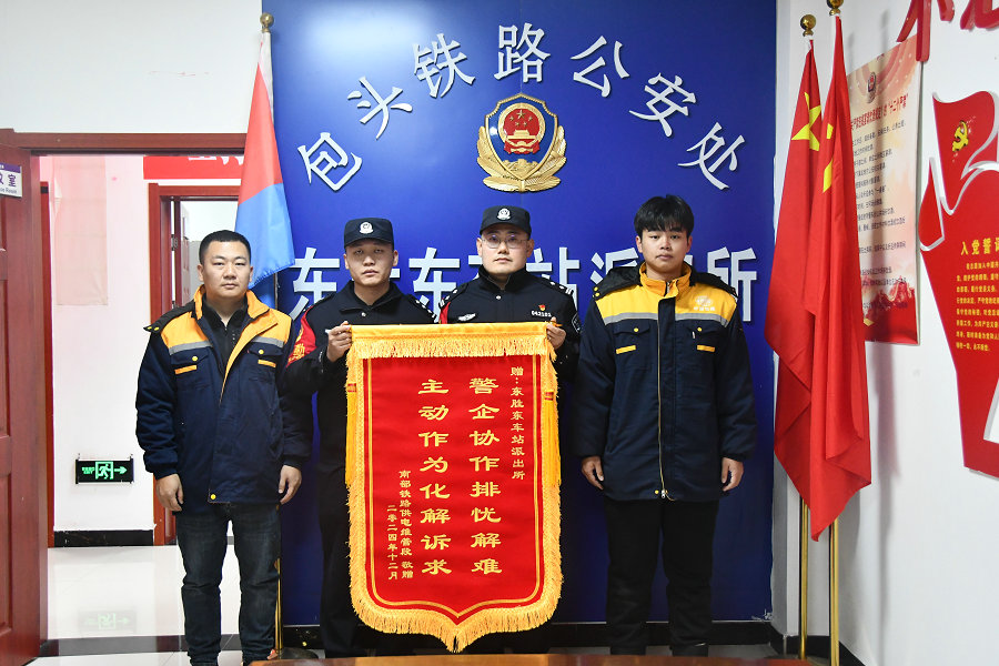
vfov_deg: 34.2
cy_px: 333
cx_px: 500
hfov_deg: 49.6
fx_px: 1082
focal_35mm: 39
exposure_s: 1/125
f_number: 4
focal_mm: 26
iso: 2800
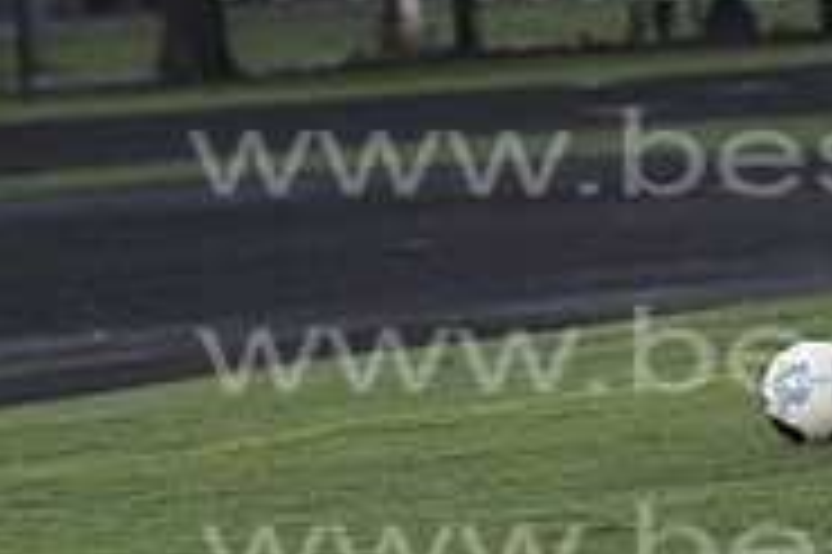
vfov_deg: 3.0
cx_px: 1219
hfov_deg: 4.4
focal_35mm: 462
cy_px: 65
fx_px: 10668
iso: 1600
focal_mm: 98
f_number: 3.2
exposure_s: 1/800
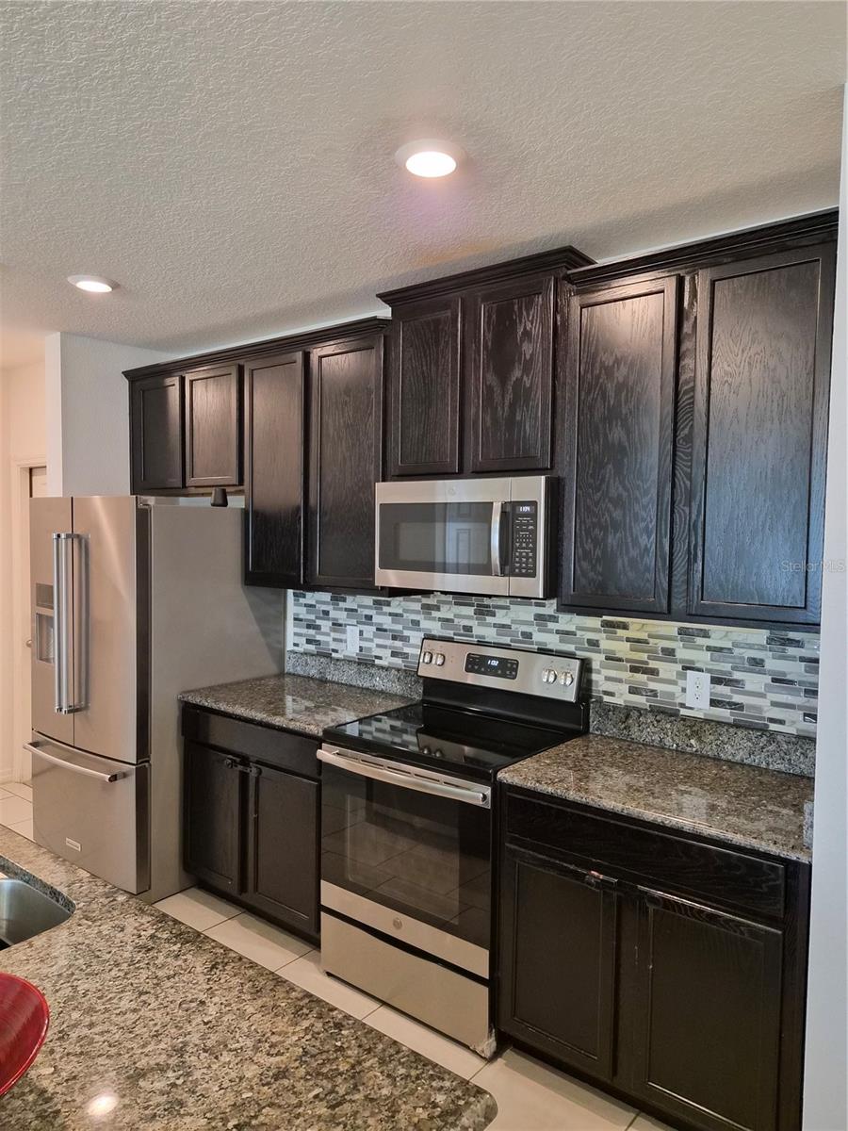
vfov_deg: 73.9
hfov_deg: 58.9
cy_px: 566
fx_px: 751
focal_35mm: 23
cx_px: 424
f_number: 1.8
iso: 800
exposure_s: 1/120
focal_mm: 5.4
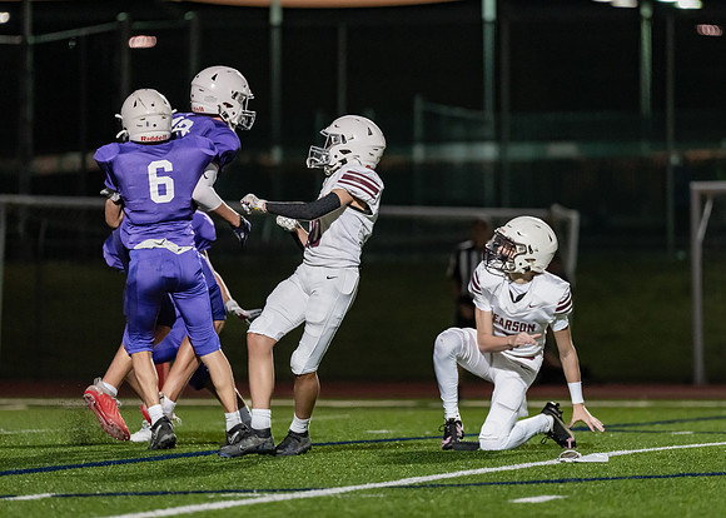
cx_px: 411
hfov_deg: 7.4
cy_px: 230
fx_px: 5593
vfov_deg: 5.3
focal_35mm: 271
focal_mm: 200
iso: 3200
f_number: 2.8
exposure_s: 1/1250
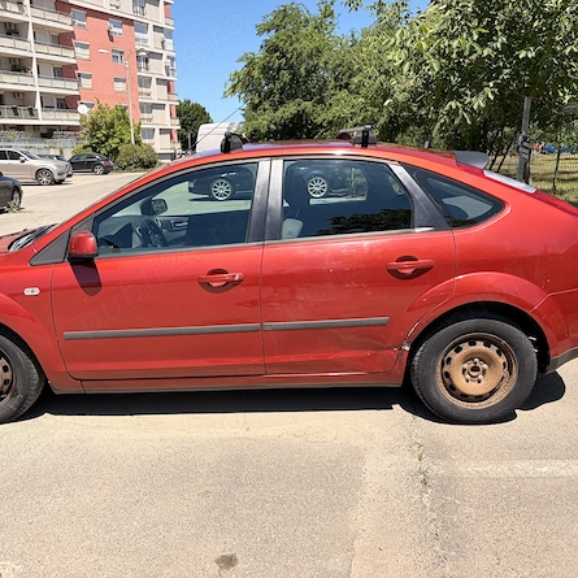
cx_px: 252
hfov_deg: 52.4
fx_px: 586
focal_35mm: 31
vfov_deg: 52.5
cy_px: 287
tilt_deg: -12.3
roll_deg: +1.3
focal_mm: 5.96
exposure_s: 1/2283
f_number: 1.6
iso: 50
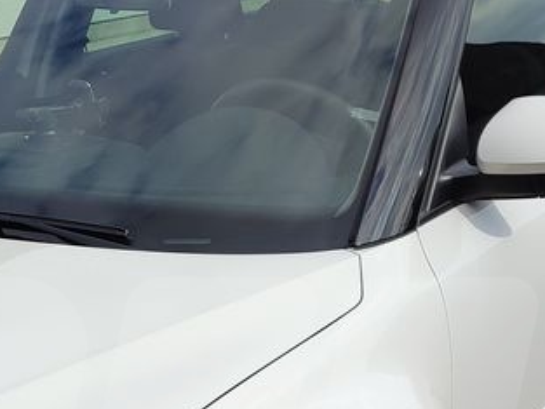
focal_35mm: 92
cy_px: 390
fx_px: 1449
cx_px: -54
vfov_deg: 15.8
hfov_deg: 20.3
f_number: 1.89
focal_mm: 5.89
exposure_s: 1/670
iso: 50
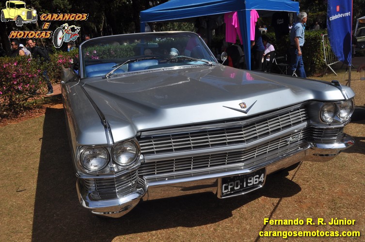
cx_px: 182
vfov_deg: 43.5
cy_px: 121
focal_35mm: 30
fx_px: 304
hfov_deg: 62.0
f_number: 11
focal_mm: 20
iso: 200
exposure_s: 1/500
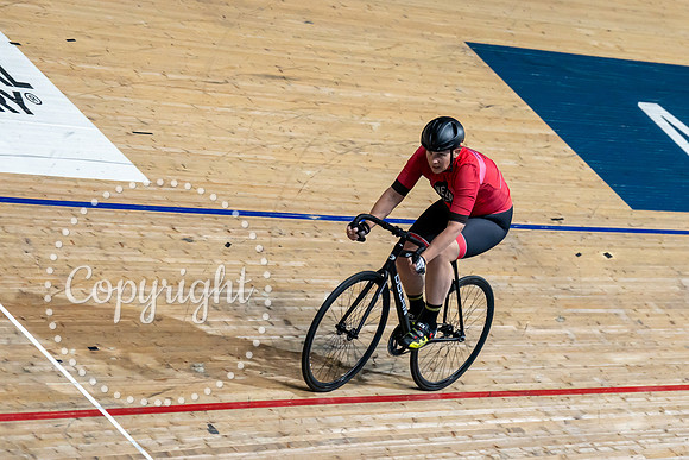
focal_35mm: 144
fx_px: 2761
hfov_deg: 14.2
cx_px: 468
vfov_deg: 9.5
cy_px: 187
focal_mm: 101
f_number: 2.8
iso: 3200
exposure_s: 1/1000
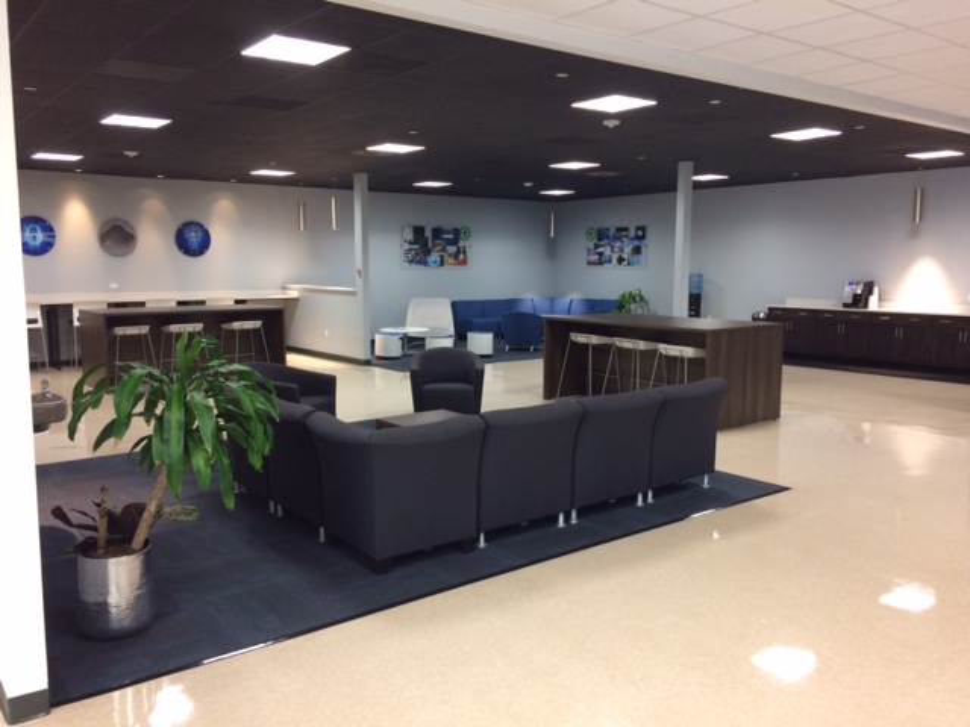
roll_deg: +1.4
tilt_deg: -6.4
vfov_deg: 48.2
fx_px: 813
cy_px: 364
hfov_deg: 61.7
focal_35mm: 29
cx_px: 485
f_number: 2.2
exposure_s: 1/30
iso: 160
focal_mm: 4.15
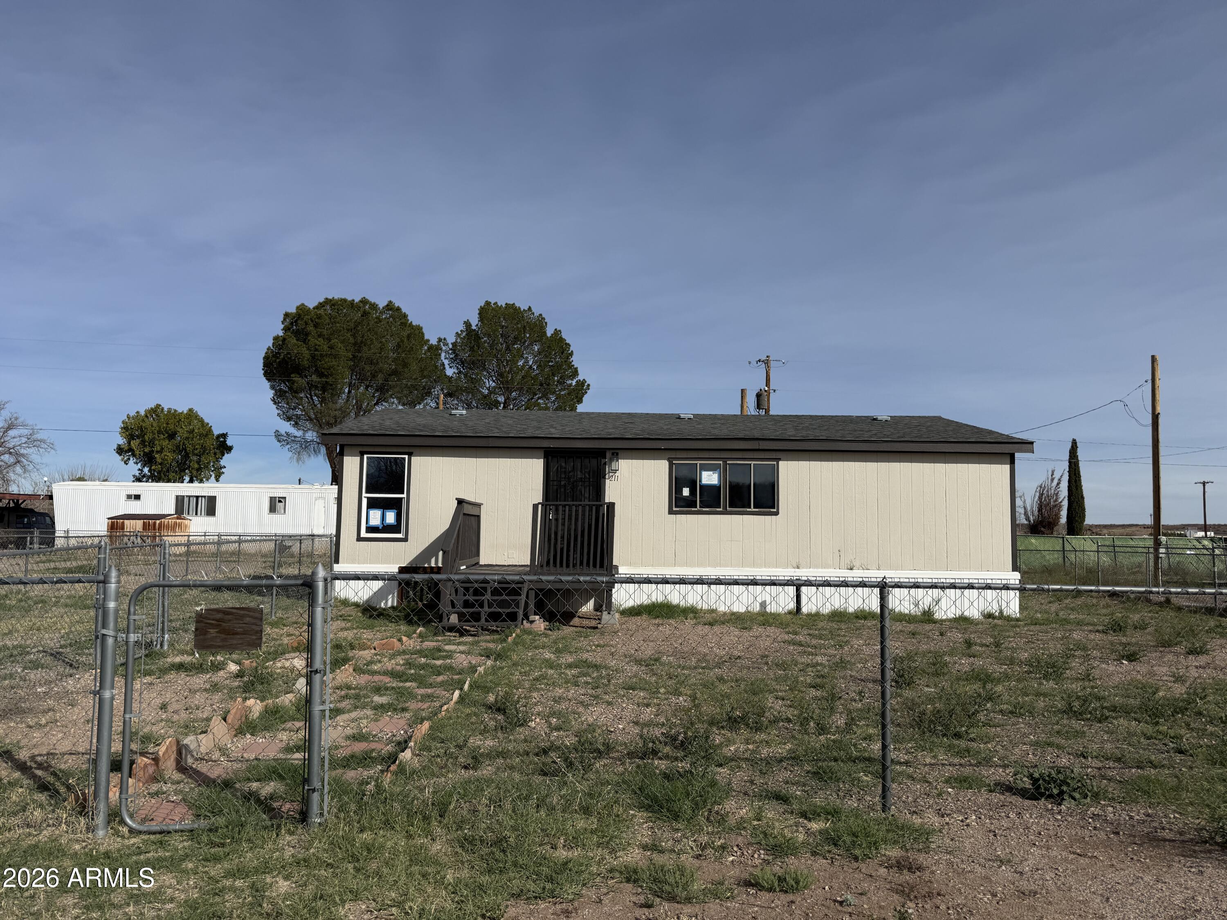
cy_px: 460
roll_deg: -0.9
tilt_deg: +4.2
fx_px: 851
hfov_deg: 71.6
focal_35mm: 24
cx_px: 614
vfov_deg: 56.8
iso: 80
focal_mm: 6.76
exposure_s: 1/10309
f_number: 1.78
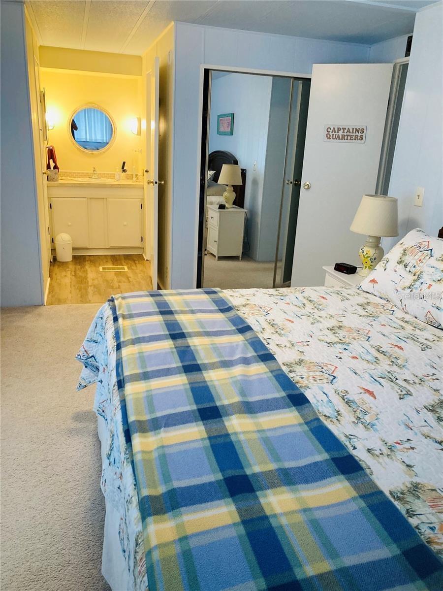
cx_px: 222
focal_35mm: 28
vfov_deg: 63.4
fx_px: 478
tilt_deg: -17.2
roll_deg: -3.1
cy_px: 296
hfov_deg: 49.7
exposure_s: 1/60
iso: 200
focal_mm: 3.99
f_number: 1.8
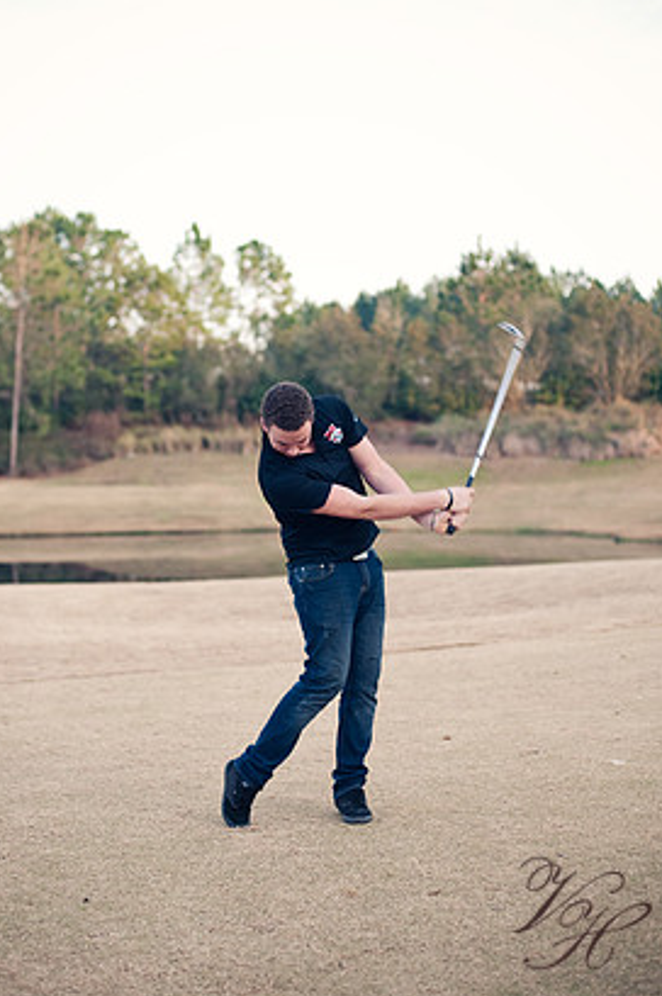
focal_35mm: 55
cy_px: 470
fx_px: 1520
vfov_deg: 36.3
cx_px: 313
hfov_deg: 24.6
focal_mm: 50
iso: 200
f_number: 2.2
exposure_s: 1/500
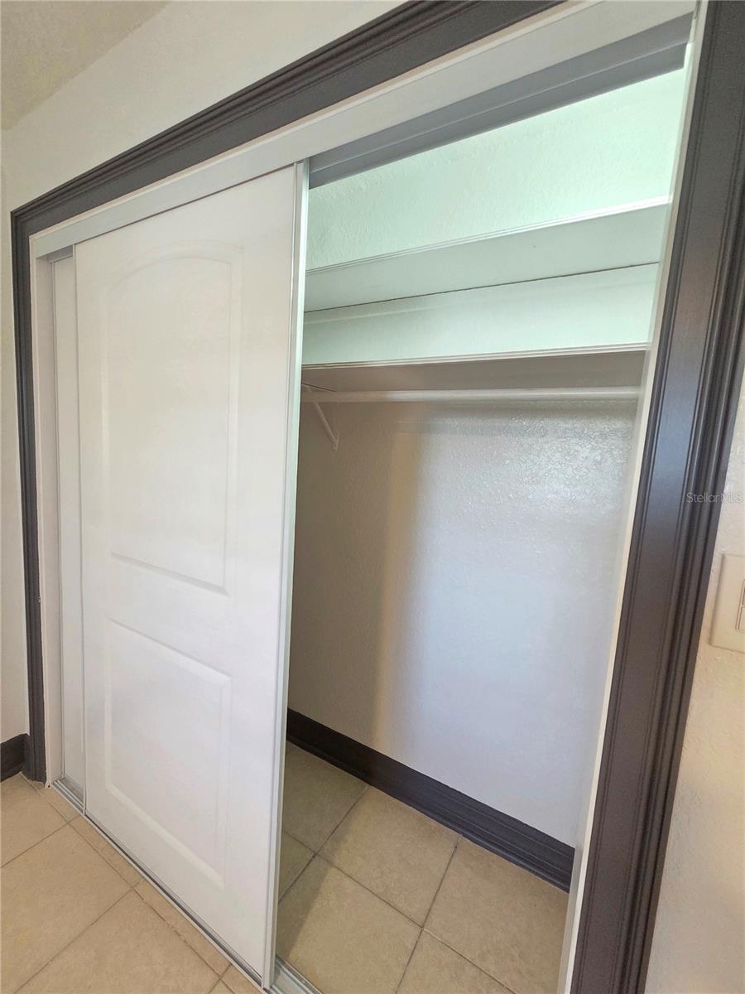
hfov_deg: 89.9
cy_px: 497
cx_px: 372
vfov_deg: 106.2
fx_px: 373
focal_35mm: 13
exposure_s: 1/60.2
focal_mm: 2.2
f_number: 2.2
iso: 800
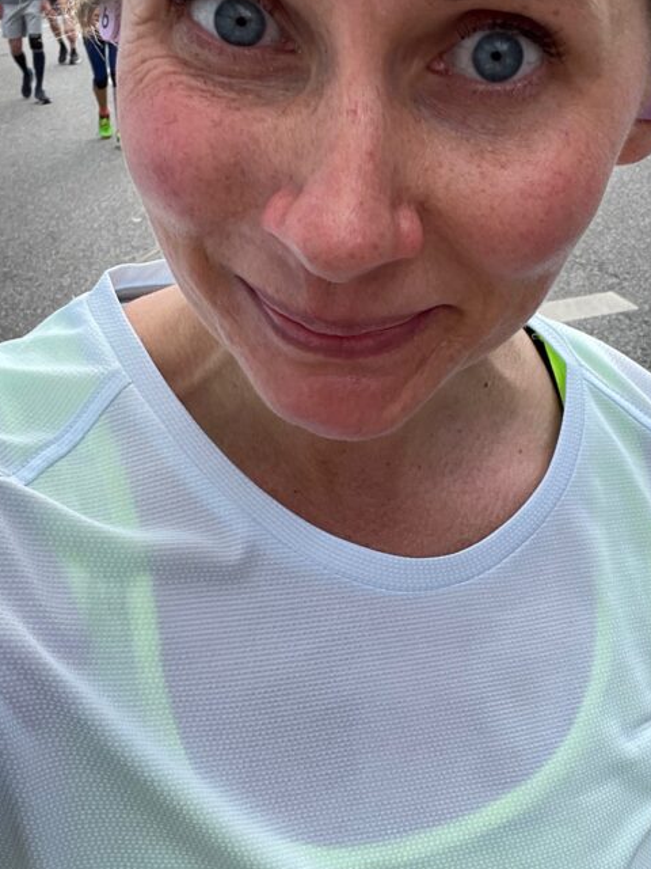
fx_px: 1204
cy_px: 466
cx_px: 403
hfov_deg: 30.2
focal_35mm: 48
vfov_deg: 39.6
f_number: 2.2
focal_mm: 2.71
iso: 25
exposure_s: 1/188
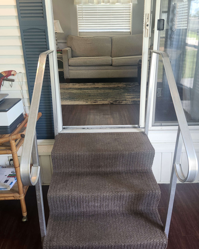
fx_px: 221
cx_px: 102
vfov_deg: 58.8
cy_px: 124
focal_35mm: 30
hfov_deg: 48.5
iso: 320
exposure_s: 1/120
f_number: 1.8
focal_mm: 5.54
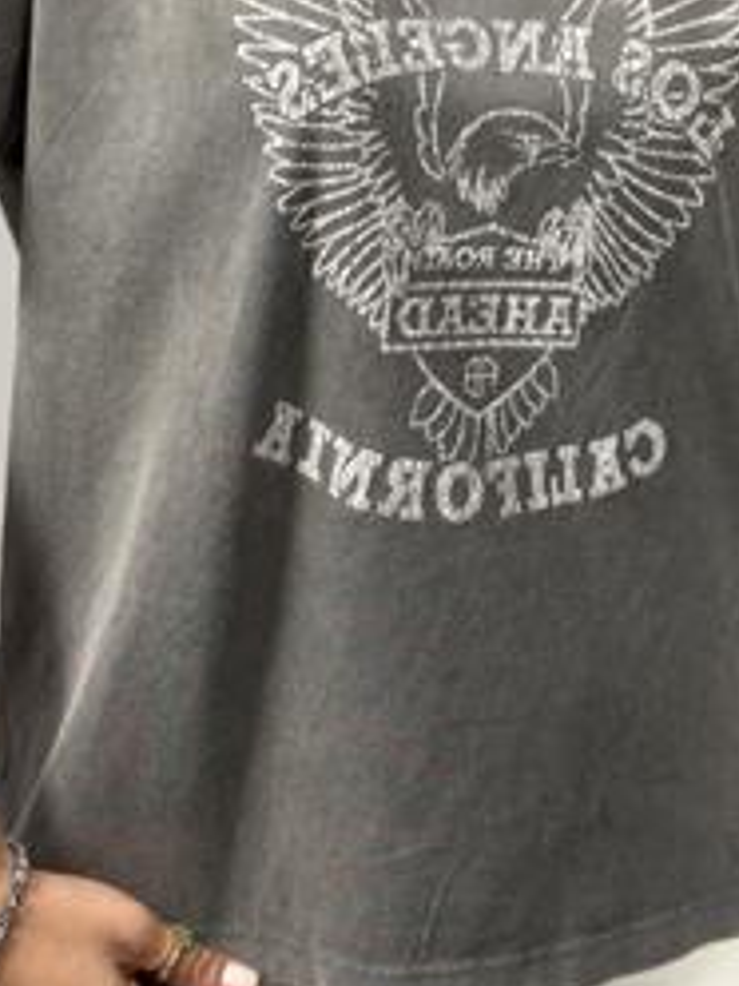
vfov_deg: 24.0
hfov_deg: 18.4
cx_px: 433
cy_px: 201
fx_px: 2277
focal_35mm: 80
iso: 100
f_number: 1.78
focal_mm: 6.86
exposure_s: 1/100
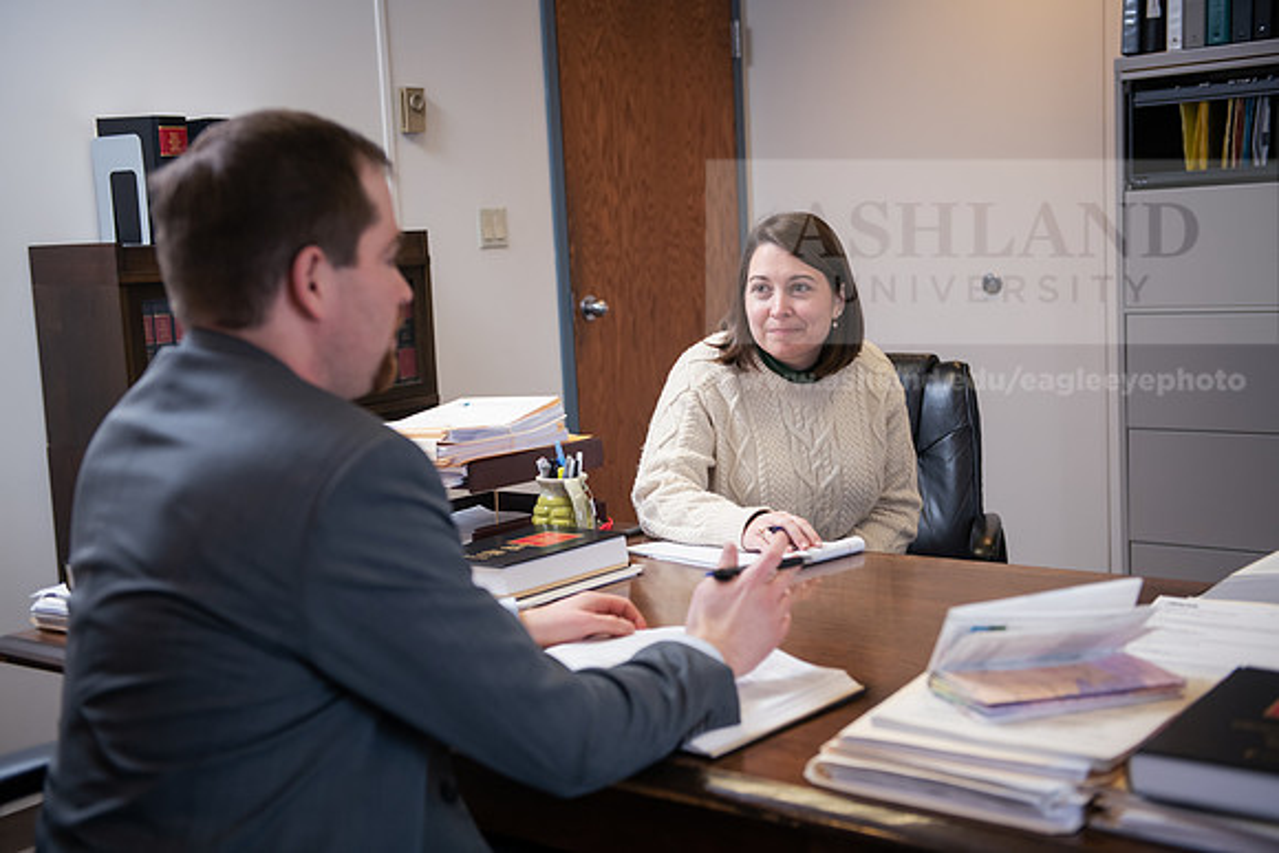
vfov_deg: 28.1
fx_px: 1706
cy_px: 426
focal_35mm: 48
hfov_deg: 41.1
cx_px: 640
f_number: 3.2
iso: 800
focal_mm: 48
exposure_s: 1/160
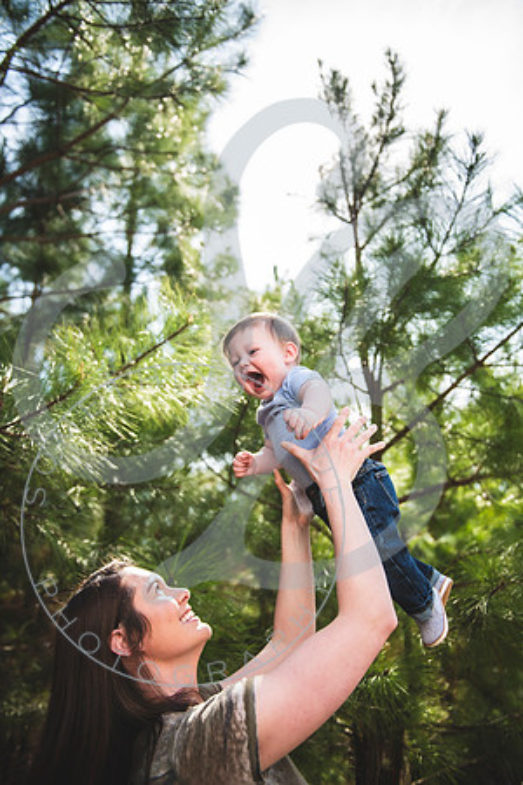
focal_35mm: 29
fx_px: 632
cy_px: 392
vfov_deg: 63.7
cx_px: 262
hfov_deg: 45.0
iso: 100
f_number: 2.8
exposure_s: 1/640
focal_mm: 29
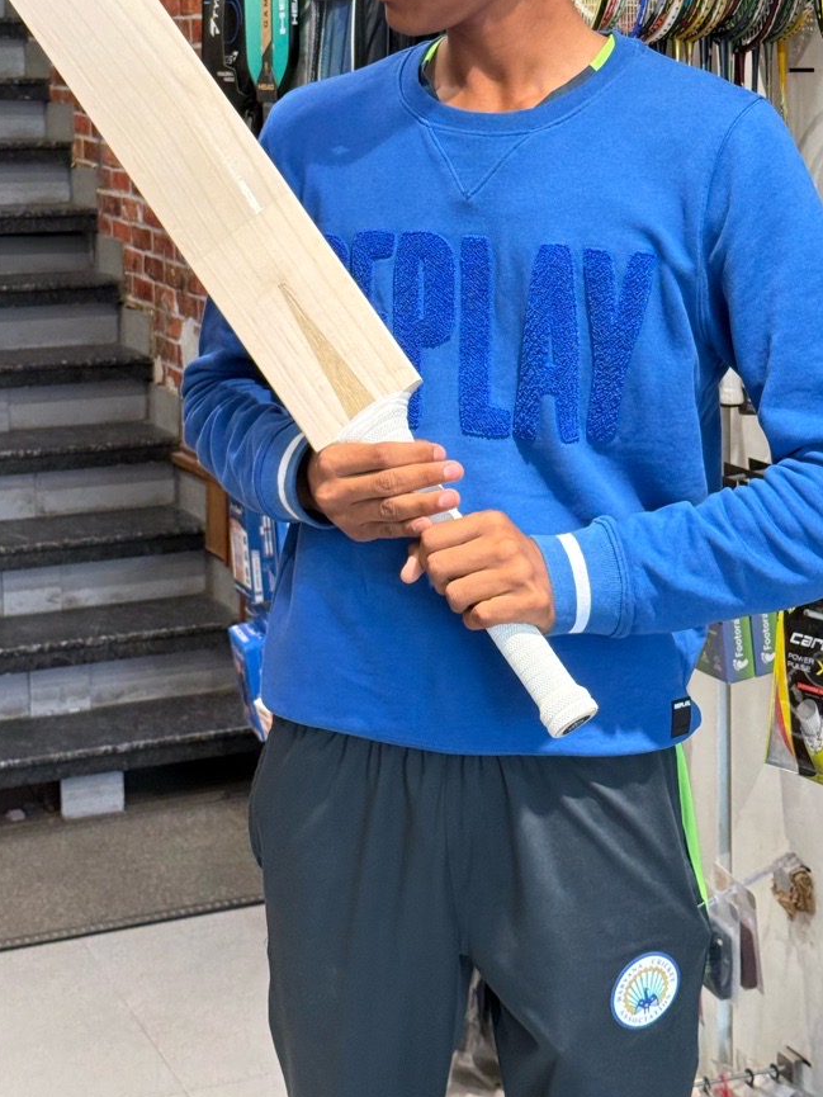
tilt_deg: -7.0
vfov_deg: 27.1
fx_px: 2250
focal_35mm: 71
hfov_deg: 20.7
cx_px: 439
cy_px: 309
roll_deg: -0.6
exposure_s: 1/100
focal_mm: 6.76
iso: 125
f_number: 1.78
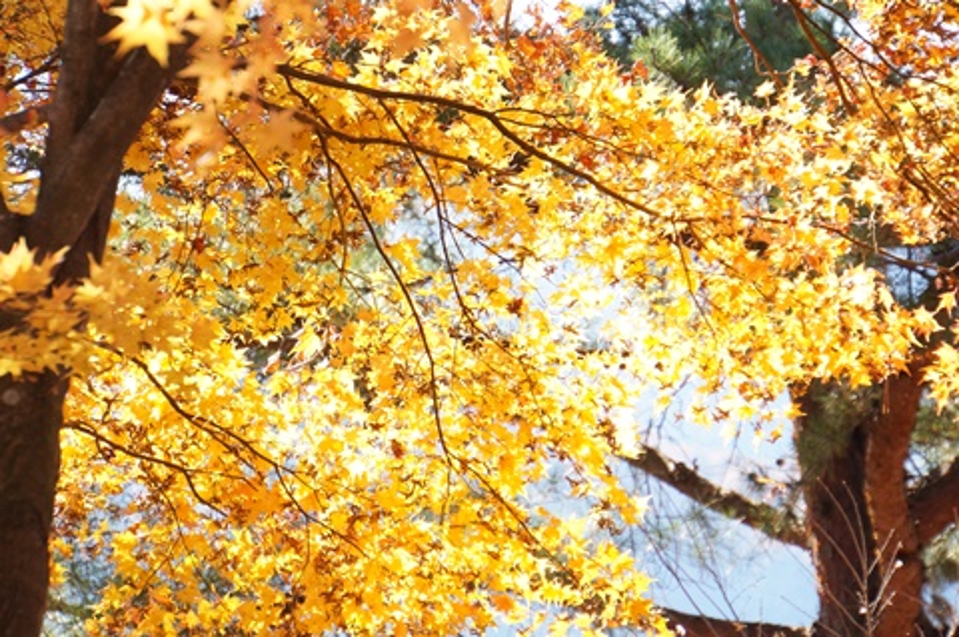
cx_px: 480
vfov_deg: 7.1
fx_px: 5129
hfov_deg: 10.7
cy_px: 318
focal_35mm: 193
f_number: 6.3
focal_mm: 128.5
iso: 500
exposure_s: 1/200
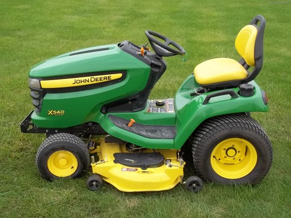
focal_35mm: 46
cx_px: 146
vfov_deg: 31.5
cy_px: 109
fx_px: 387
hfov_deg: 41.2
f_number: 3.7
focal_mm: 8.3
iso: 64
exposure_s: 1/250
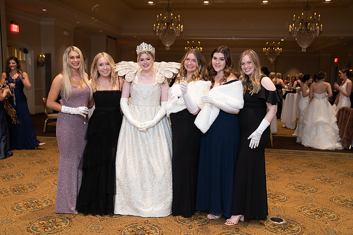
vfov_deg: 36.9
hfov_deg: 53.1
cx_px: 176
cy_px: 118
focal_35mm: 36
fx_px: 353
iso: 800
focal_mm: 36
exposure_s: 1/50
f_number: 3.5
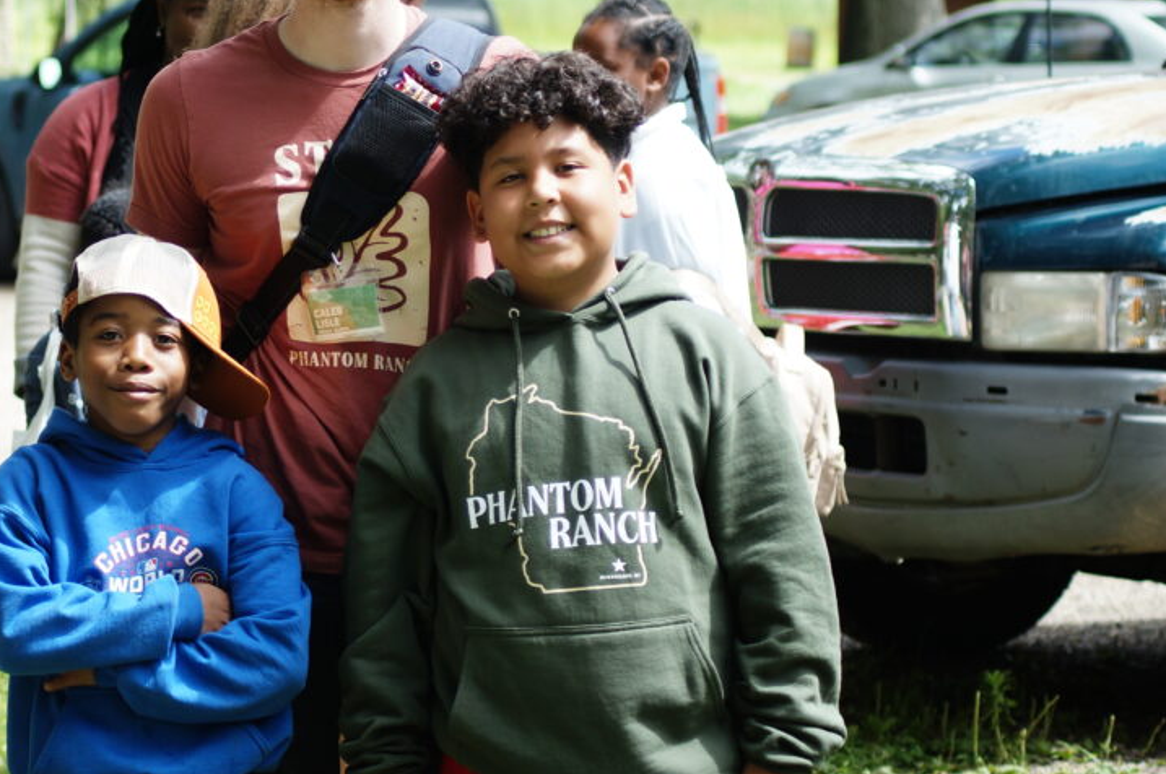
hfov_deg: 12.8
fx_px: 5198
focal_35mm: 161
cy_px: 237
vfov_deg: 8.5
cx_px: 364
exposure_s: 1/400
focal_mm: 75
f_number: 4
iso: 200
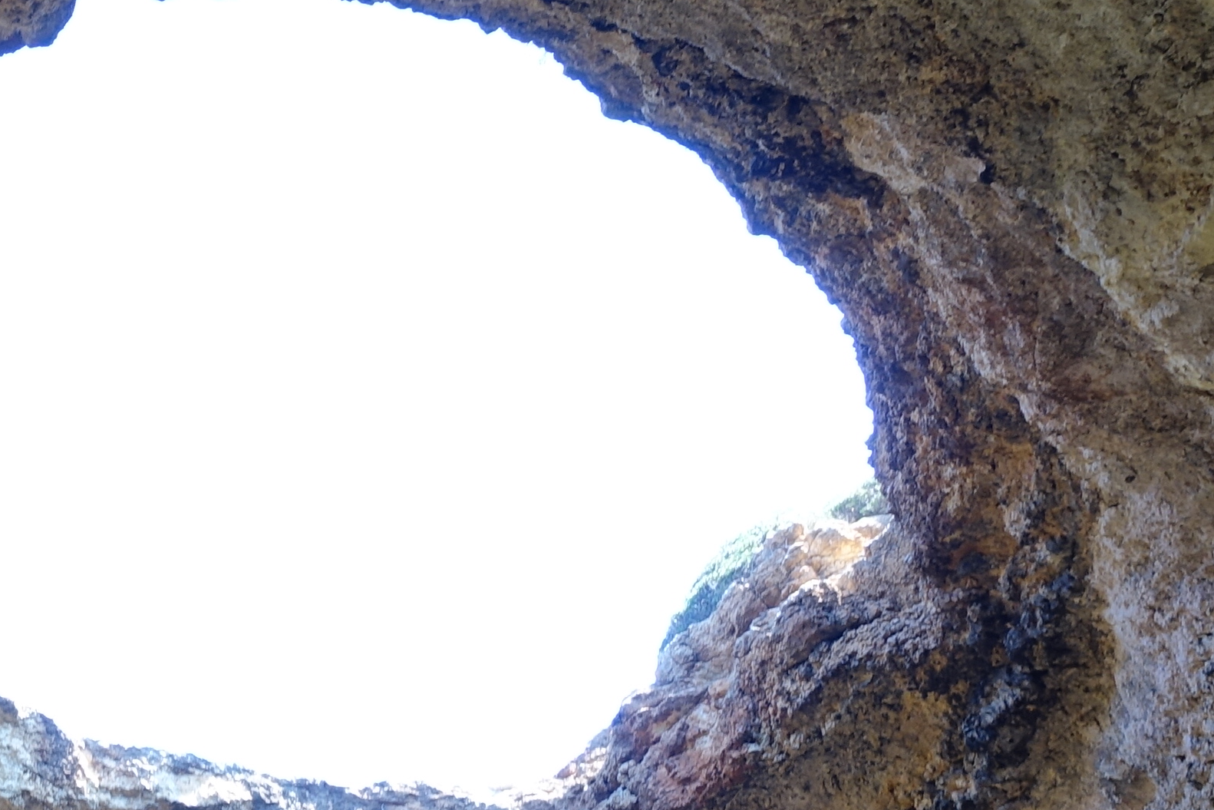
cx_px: 58
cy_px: 328
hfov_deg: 23.6
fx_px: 2799
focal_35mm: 83
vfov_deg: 16.4
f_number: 3.5
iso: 125
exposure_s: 1/80
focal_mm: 8.8
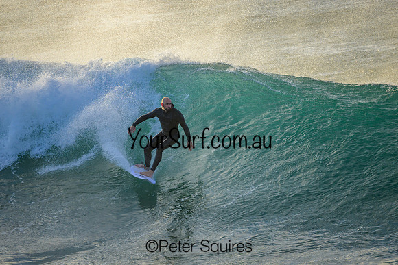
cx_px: 199
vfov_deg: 1.7
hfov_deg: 2.6
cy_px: 132
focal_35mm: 800
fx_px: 8846
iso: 720
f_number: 6.3
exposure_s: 1/2000
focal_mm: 800
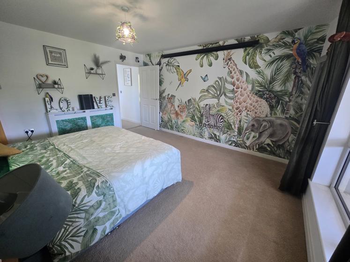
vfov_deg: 89.9
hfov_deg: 106.2
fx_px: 131
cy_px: 131
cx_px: 175
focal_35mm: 13
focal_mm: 2.2
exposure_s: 1/50
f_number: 2.2
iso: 250
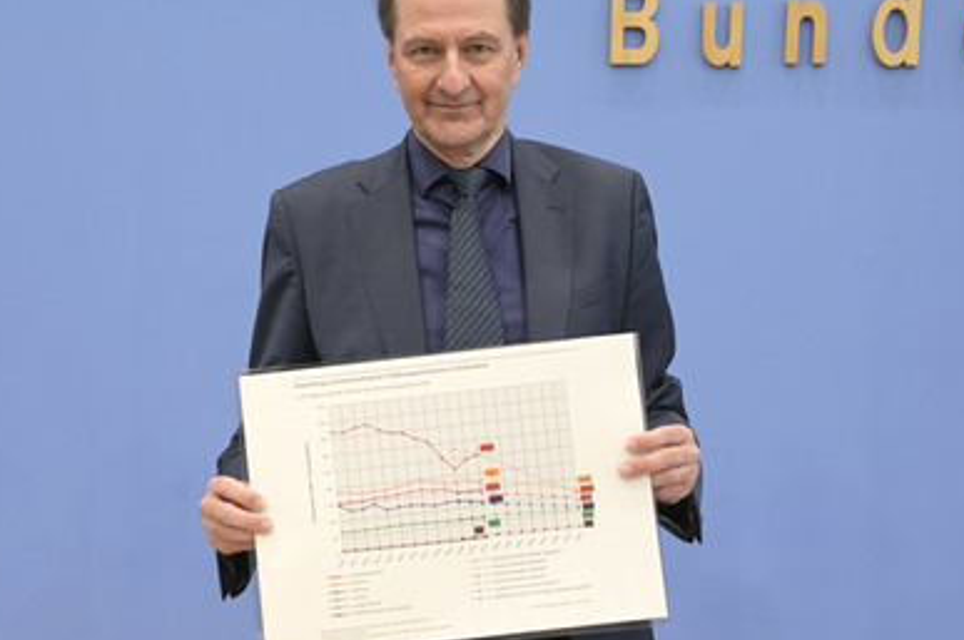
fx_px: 1498
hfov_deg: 35.7
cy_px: 284
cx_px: 445
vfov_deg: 24.1
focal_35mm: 56
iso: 4000
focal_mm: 48
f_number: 5.6
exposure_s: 1/400
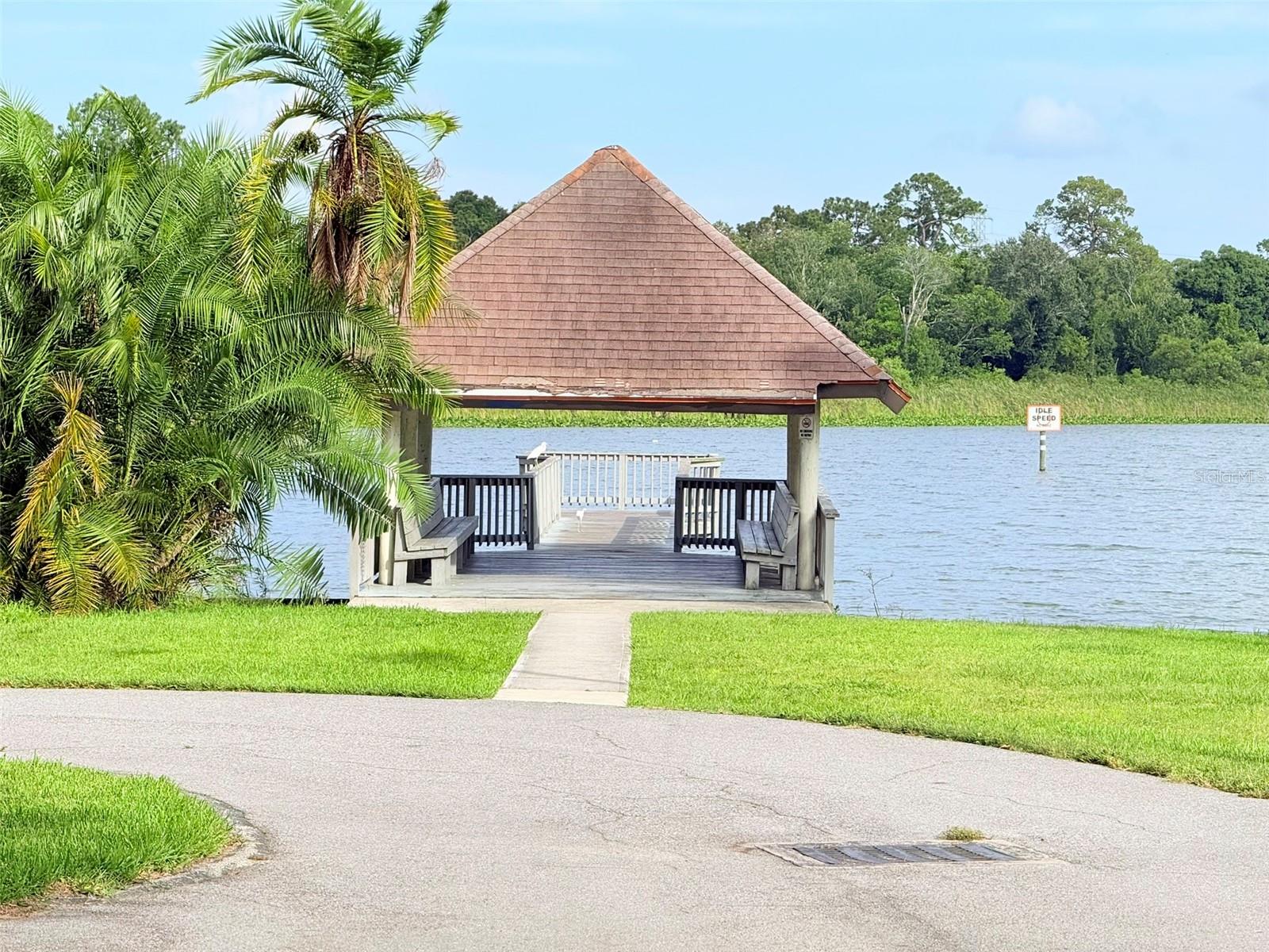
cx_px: 634
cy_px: 476
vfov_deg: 12.3
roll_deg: -1.1
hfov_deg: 16.4
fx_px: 4399
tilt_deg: -1.4
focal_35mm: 120
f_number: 2.8
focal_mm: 15.66
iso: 50
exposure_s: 1/1186
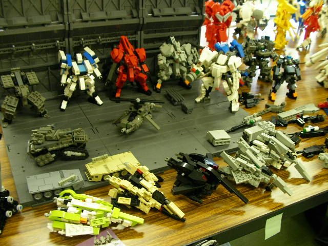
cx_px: 164
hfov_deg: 49.0
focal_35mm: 38
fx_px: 360
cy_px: 123
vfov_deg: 37.7
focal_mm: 5.8
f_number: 3.5
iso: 100
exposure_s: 1/9.6
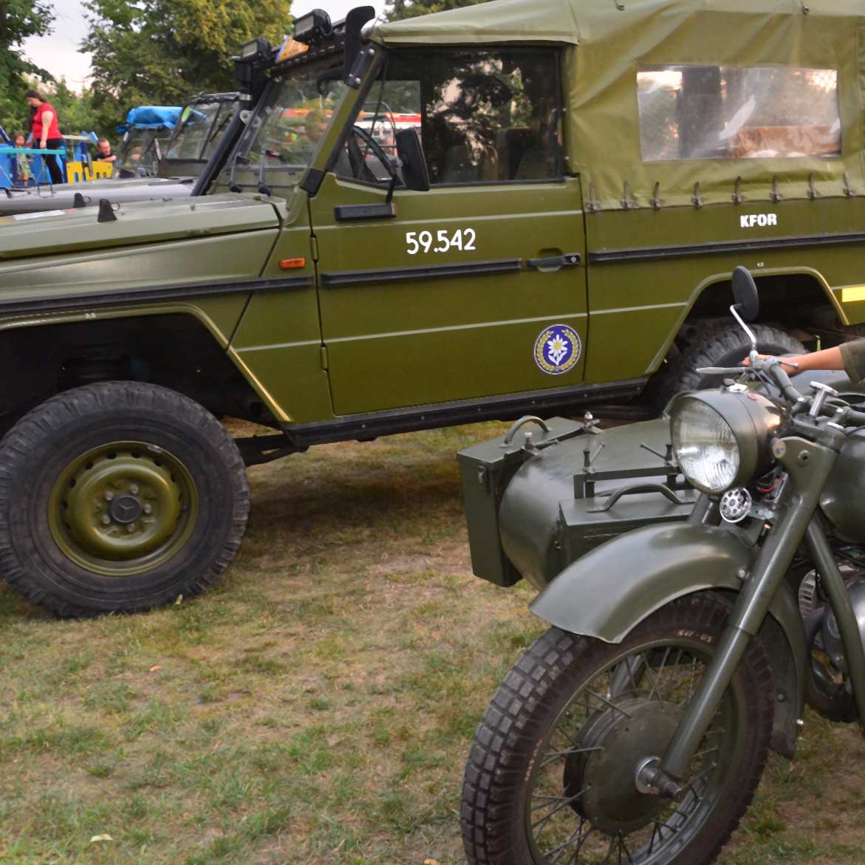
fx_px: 1300
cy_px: 403
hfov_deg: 35.7
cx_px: 680
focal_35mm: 46
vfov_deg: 36.8
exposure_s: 1/125
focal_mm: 22
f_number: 5
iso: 1600
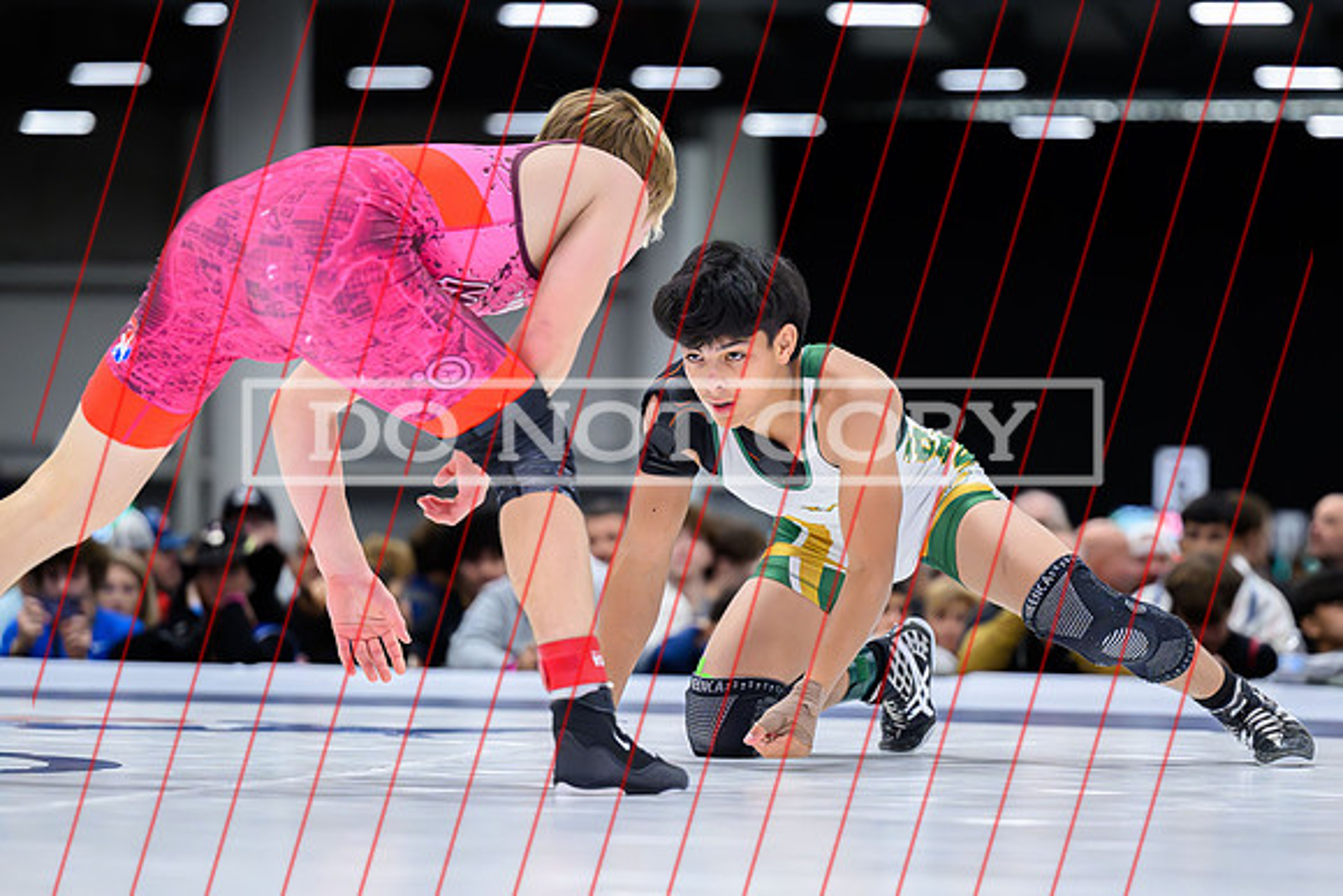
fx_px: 5166
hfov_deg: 14.8
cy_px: 543
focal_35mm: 138
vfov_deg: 9.9
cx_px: 820
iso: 11400
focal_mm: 110
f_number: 2.8
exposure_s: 1/800
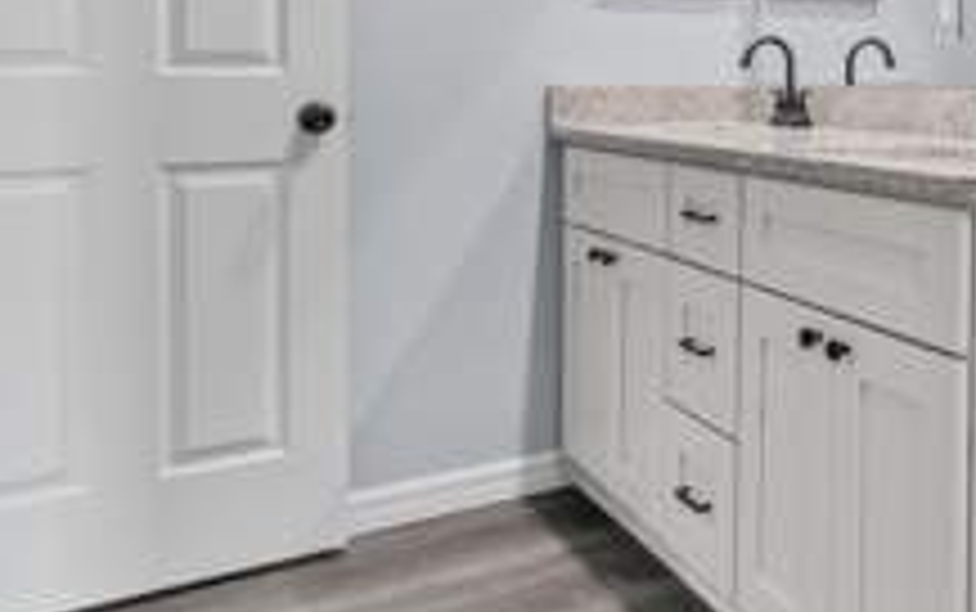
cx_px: 895
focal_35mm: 37
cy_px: 83
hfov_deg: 46.8
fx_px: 988
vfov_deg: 32.9
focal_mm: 11
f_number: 8
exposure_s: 1
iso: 250
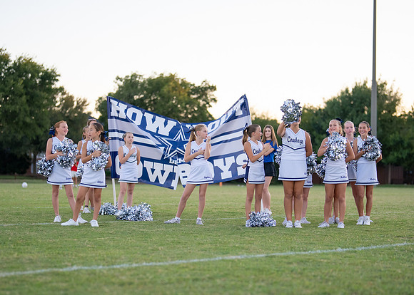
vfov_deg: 19.5
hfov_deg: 27.1
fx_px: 860
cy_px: 173
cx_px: 206
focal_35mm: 73
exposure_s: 1/2000
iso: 500
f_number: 1.2
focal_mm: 50
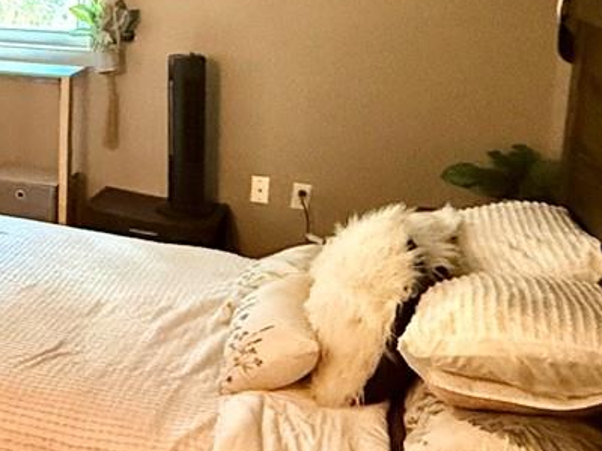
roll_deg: -0.1
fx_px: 974
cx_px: -123
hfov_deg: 29.5
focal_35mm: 56
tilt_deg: -8.3
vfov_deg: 25.5
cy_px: 65
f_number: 2.2
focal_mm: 2.22
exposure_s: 1/40
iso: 1250
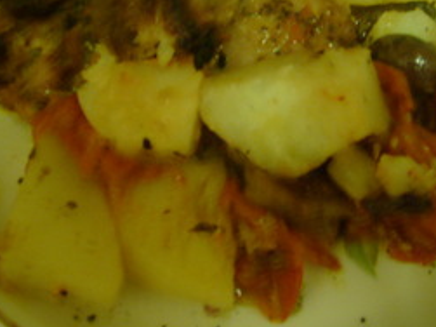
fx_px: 629
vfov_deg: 29.0
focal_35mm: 50
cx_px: 245
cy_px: 133
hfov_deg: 38.1
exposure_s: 1/8
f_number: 2.8
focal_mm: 5.8
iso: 200
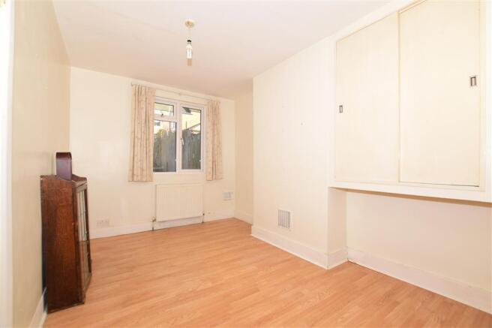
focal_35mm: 15
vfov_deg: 77.3
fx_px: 205
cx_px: 246
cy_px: 164
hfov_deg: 100.4
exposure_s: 1/200
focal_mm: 10
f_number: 7.1
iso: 400
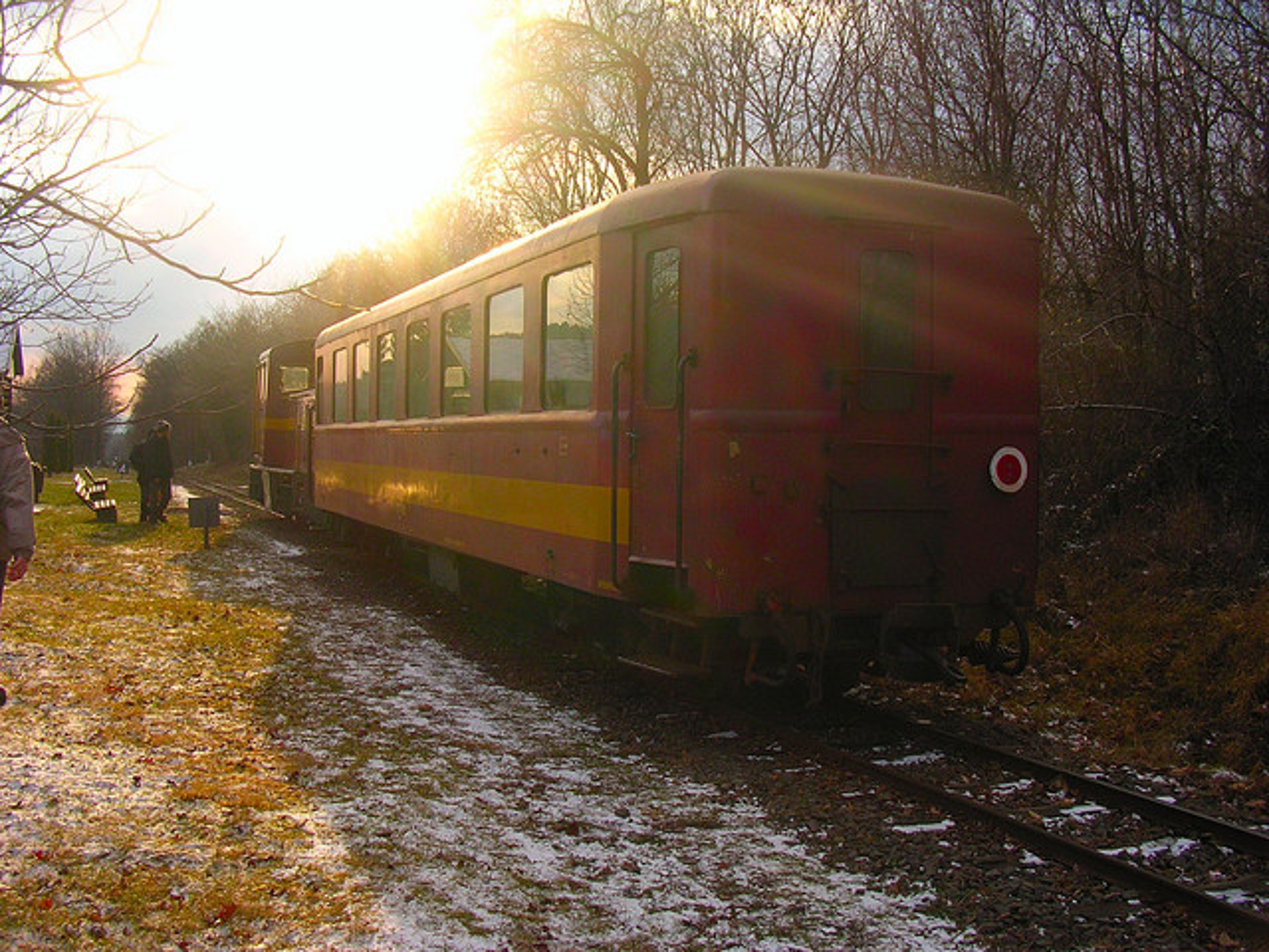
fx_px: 1393
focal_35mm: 38
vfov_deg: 37.7
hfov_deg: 49.0
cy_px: 476
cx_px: 634
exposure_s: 1/494
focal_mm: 5.8
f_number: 2.8
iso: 100
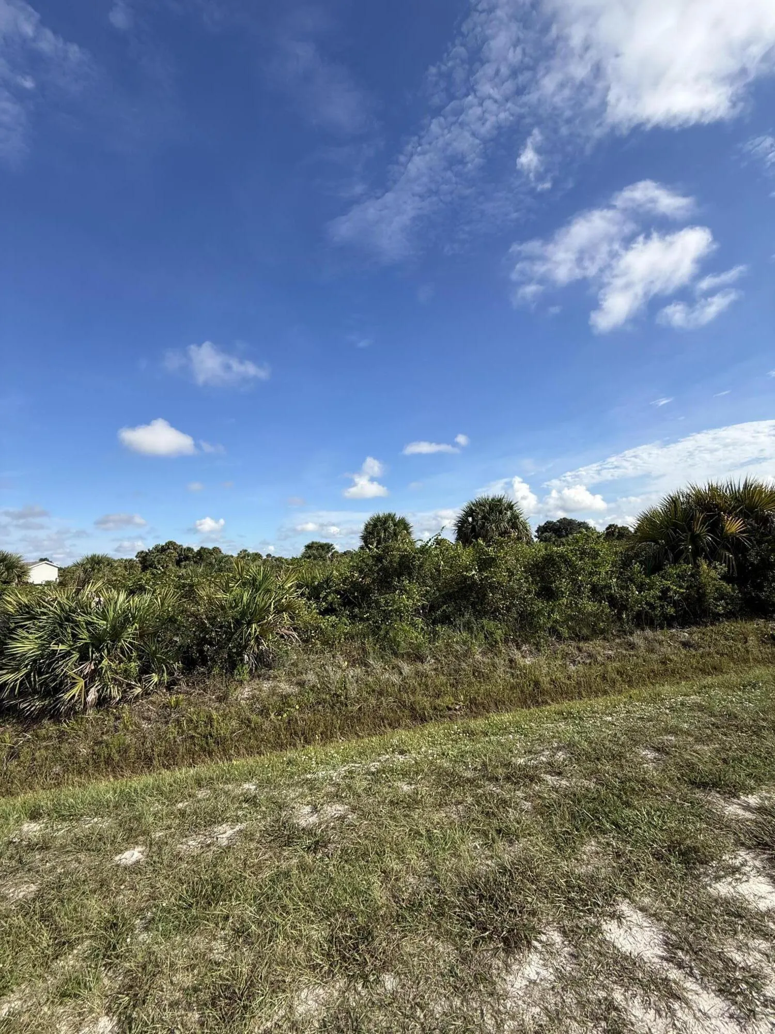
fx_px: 418
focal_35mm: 14
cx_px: 388
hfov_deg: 85.7
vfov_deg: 102.1
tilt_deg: +5.3
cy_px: 517
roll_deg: +3.0
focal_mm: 2.22
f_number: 2.2
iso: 50
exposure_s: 1/1795
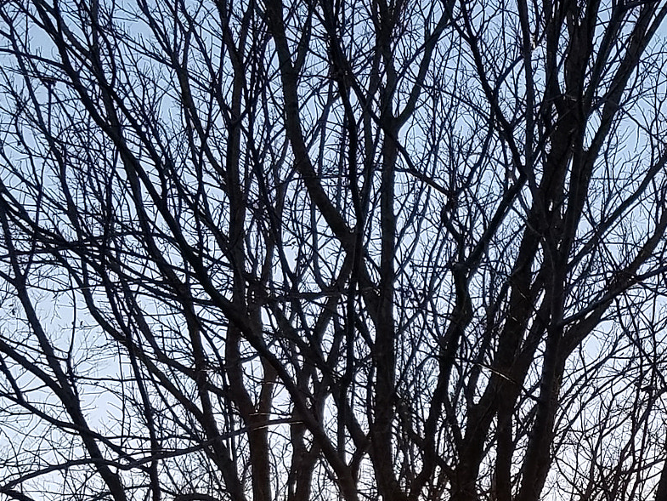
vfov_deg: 26.6
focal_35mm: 53
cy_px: 453
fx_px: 1021
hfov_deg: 33.8
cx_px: 629
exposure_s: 1/1080
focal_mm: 4.2
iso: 50
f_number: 1.7
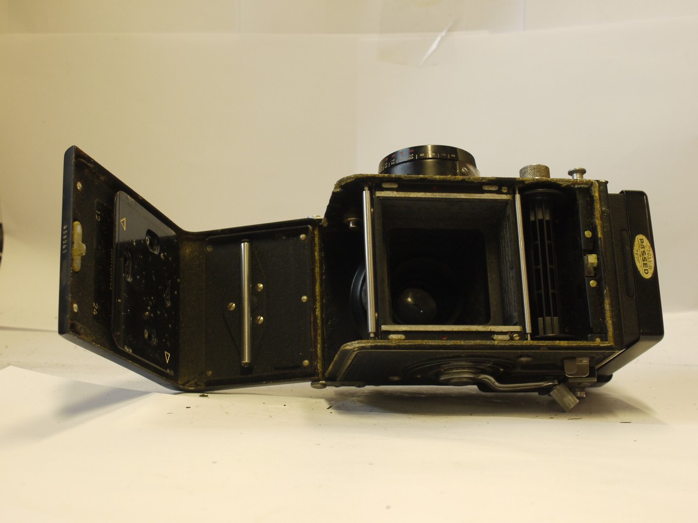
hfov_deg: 32.2
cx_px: 349
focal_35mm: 60
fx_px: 1210
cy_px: 262
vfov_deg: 24.4
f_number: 7.1
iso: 400
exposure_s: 1/20
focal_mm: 30
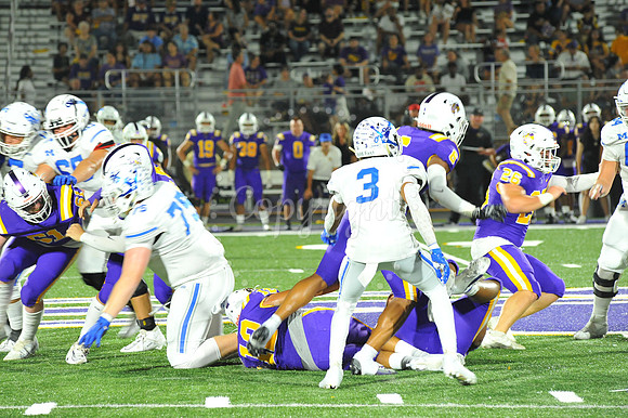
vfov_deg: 6.9
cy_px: 209
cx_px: 314
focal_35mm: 200
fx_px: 3487
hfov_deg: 10.3
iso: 4000
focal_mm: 200
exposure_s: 1/160
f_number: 5.6
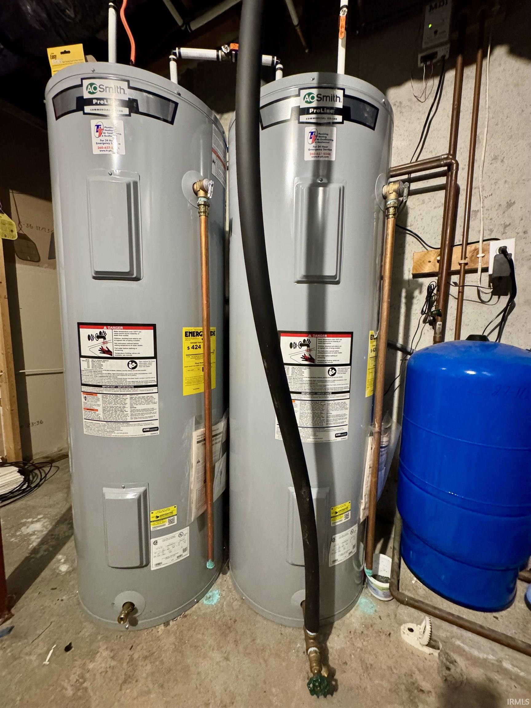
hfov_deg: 85.7
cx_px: 266
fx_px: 286
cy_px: 354
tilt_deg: -6.2
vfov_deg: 102.1
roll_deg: -1.1
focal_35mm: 14
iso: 1000
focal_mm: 2.22
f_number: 2.2
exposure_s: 1/60
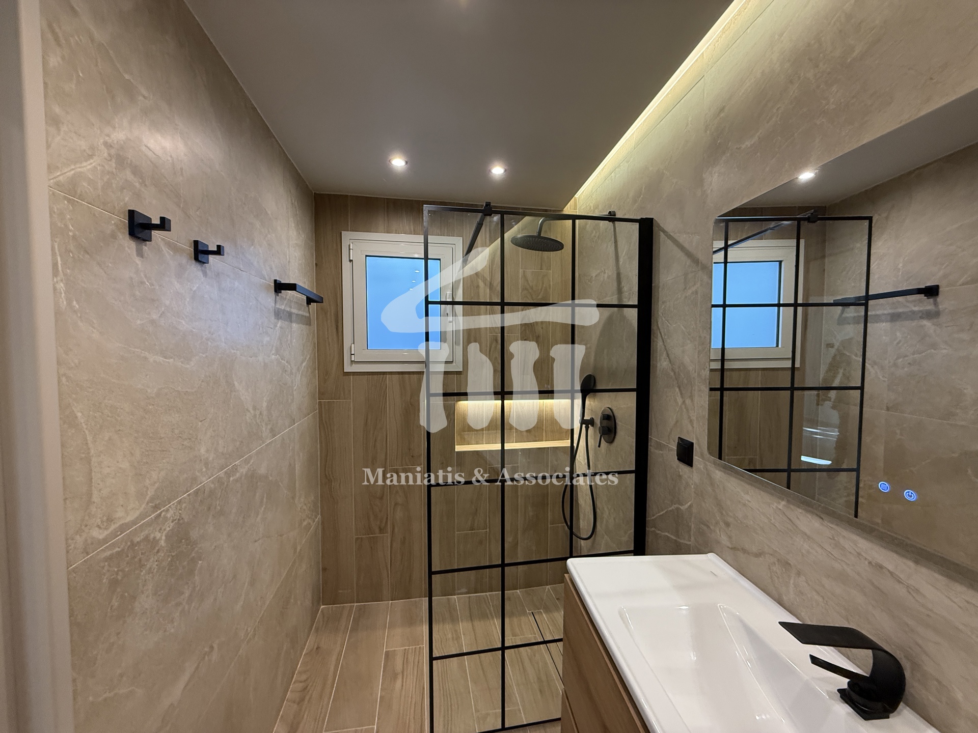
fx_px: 396
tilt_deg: -3.7
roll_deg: +0.5
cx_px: 489
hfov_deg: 102.1
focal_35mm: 14
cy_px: 366
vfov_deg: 85.7
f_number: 2.2
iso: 320
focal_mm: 2.22
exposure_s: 1/100
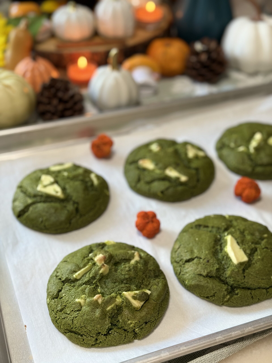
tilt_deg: -39.7
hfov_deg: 30.3
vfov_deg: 39.7
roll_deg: -0.5
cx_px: 136
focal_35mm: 48
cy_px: 182
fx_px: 503
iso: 160
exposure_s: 1/60
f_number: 1.78
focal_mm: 6.76
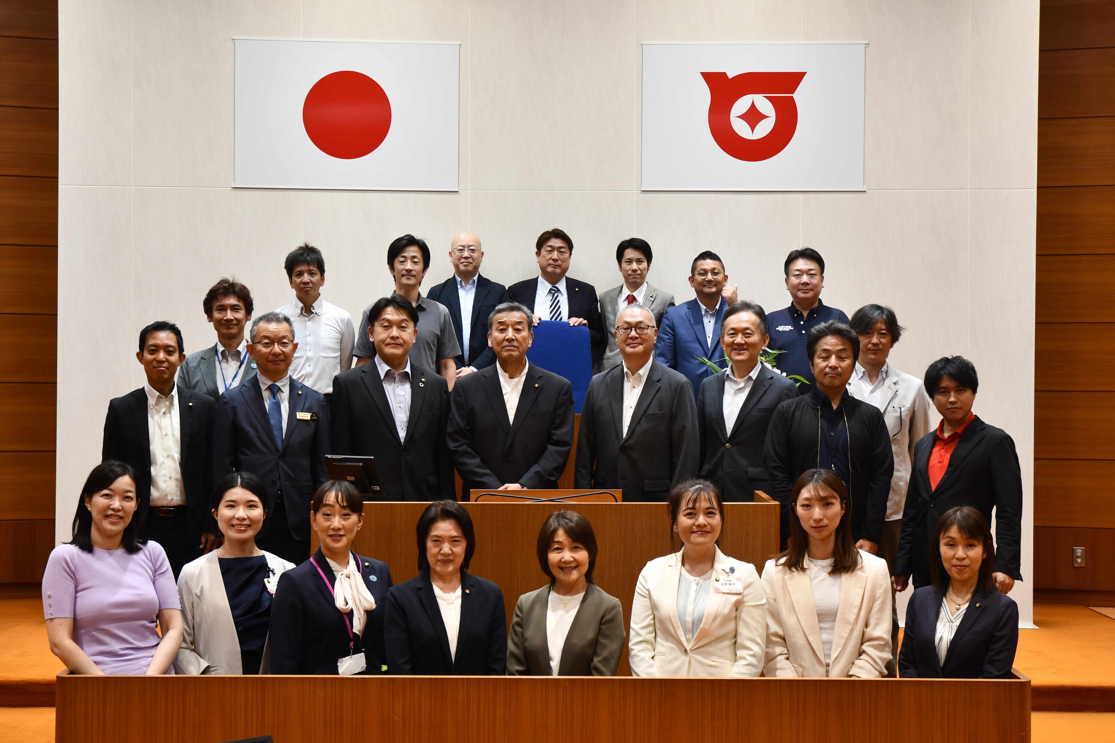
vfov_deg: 23.8
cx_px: 558
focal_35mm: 57
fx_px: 1765
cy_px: 372
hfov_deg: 35.1
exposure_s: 1/100
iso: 500
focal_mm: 38
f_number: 5
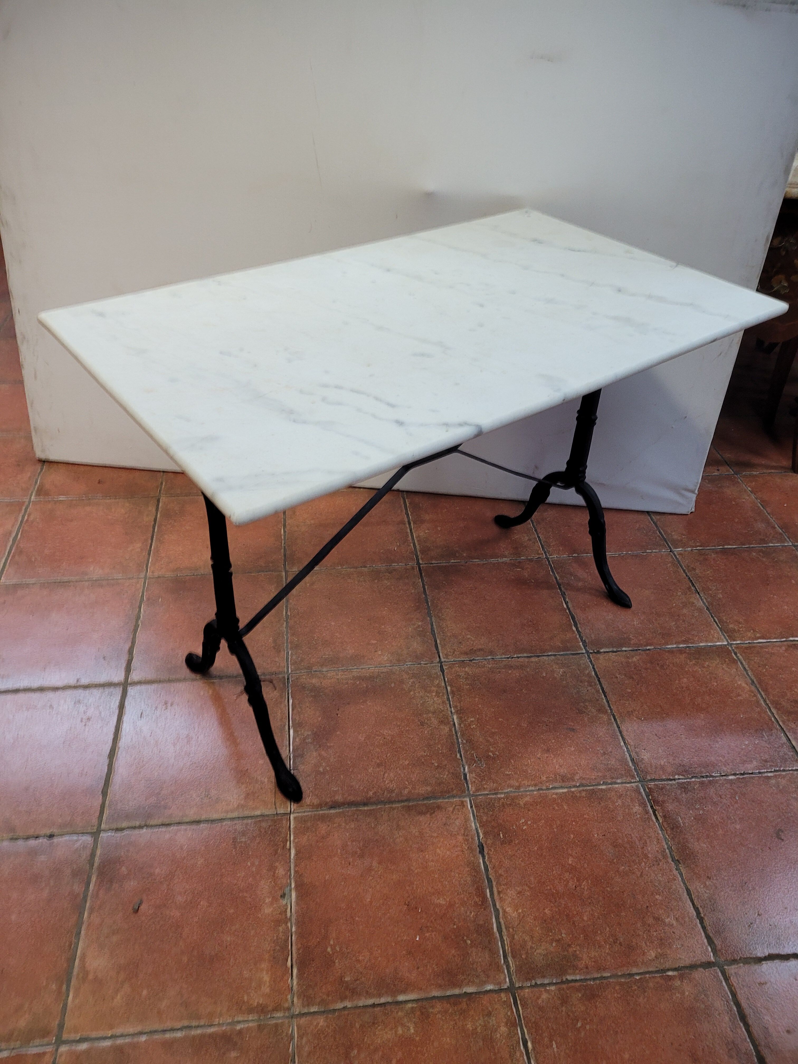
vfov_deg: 67.3
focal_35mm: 26
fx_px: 799
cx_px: 399
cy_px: 532
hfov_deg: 53.1
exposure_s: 1/50
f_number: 1.8
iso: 200
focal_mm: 5.4
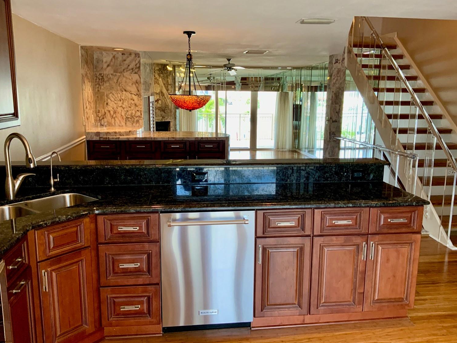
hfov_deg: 58.3
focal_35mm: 31
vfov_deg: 45.4
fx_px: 409
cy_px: 172
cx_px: 232
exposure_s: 1/60
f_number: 1.8
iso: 100
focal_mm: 3
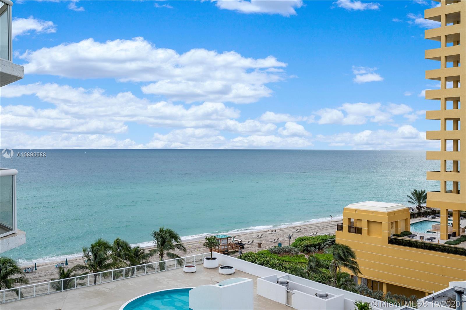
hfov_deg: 54.4
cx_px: 233
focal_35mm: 35
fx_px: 453
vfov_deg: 37.8
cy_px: 155
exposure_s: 1/100
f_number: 10
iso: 100
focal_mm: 35
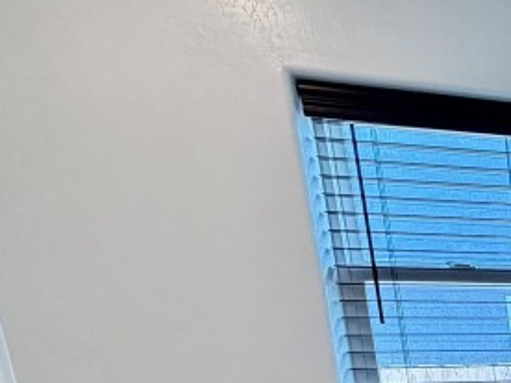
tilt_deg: -12.3
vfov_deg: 24.2
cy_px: 513
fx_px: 768
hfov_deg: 21.5
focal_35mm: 52
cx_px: 942
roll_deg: +0.6
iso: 160
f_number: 2.2
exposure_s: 1/60
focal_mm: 2.22
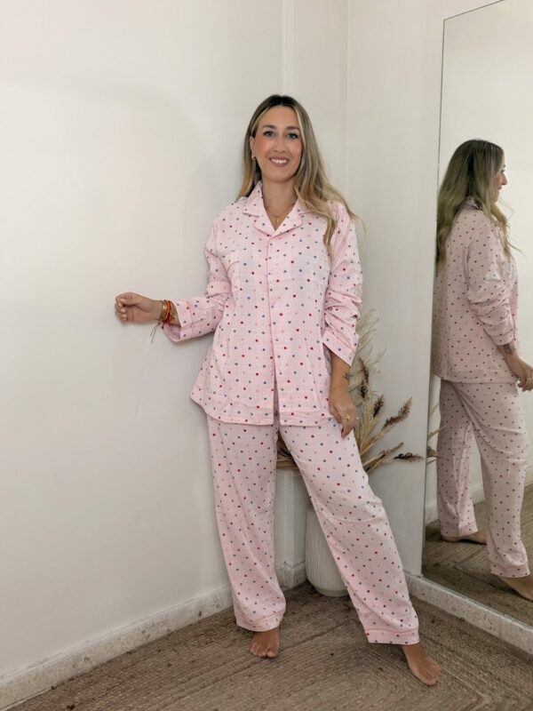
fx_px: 616
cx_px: 266
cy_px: 356
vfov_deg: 60.0
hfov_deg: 46.8
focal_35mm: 30
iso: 100
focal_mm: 2.71
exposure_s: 1/60
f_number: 1.9
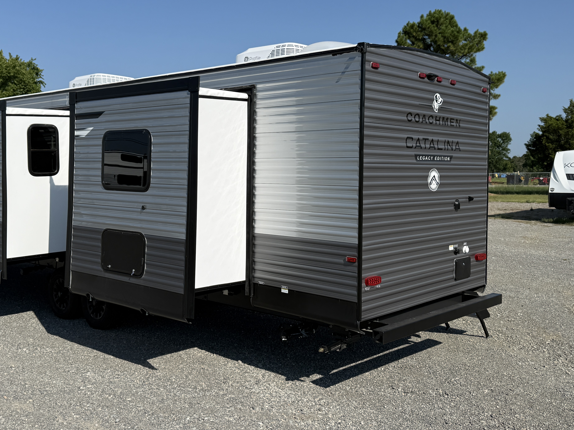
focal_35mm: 37
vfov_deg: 38.5
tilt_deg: -1.2
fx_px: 614
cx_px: 262
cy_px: 174
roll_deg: -1.6
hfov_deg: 50.1
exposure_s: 1/6711
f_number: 1.78
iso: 80
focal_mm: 6.76
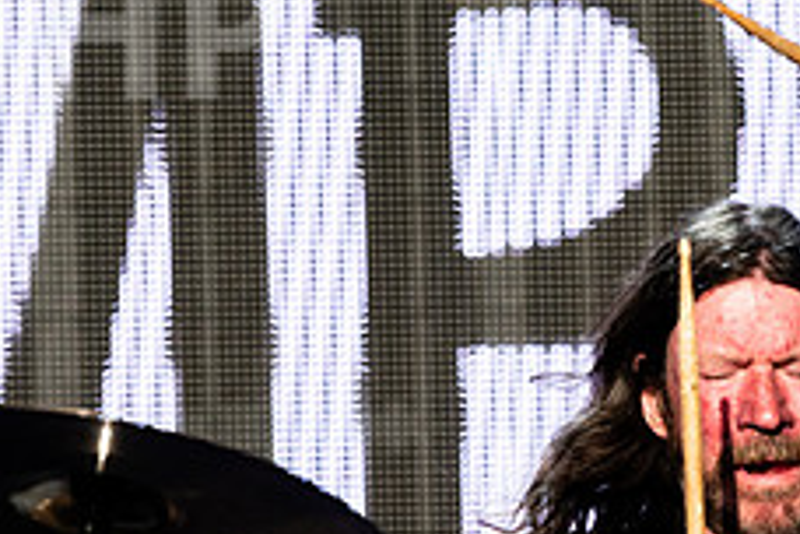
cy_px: 387
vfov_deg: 2.2
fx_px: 13732
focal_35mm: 618
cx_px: 758
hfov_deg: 3.3
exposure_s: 1/6400
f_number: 4
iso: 200
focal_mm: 185
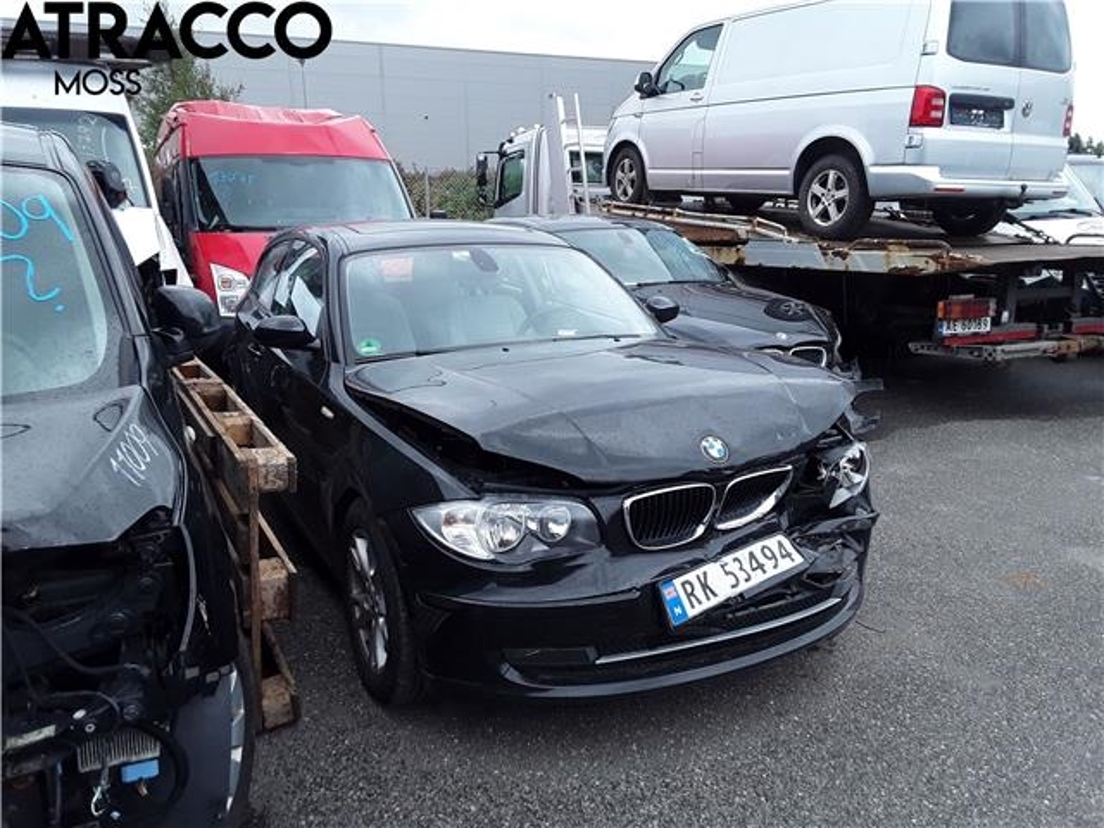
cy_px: 414
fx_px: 893
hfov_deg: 63.4
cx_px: 552
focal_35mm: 28
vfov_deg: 49.7
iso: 40
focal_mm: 2.91
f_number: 1.9
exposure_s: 1/180
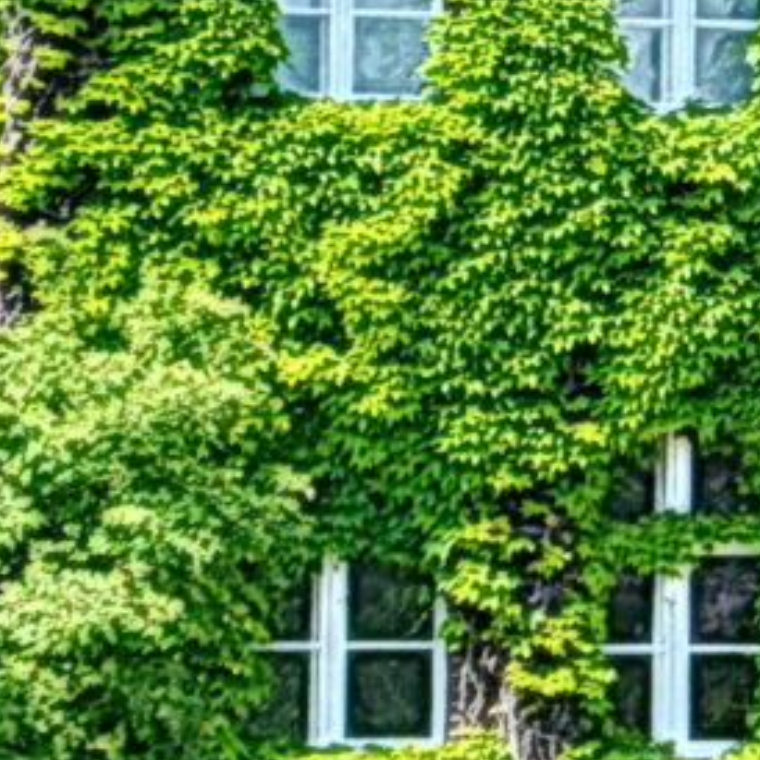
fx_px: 19723
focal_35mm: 794
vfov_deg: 2.2
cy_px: -82
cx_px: 2596
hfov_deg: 2.2
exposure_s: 1/1000
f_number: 7.1
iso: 400
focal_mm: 100
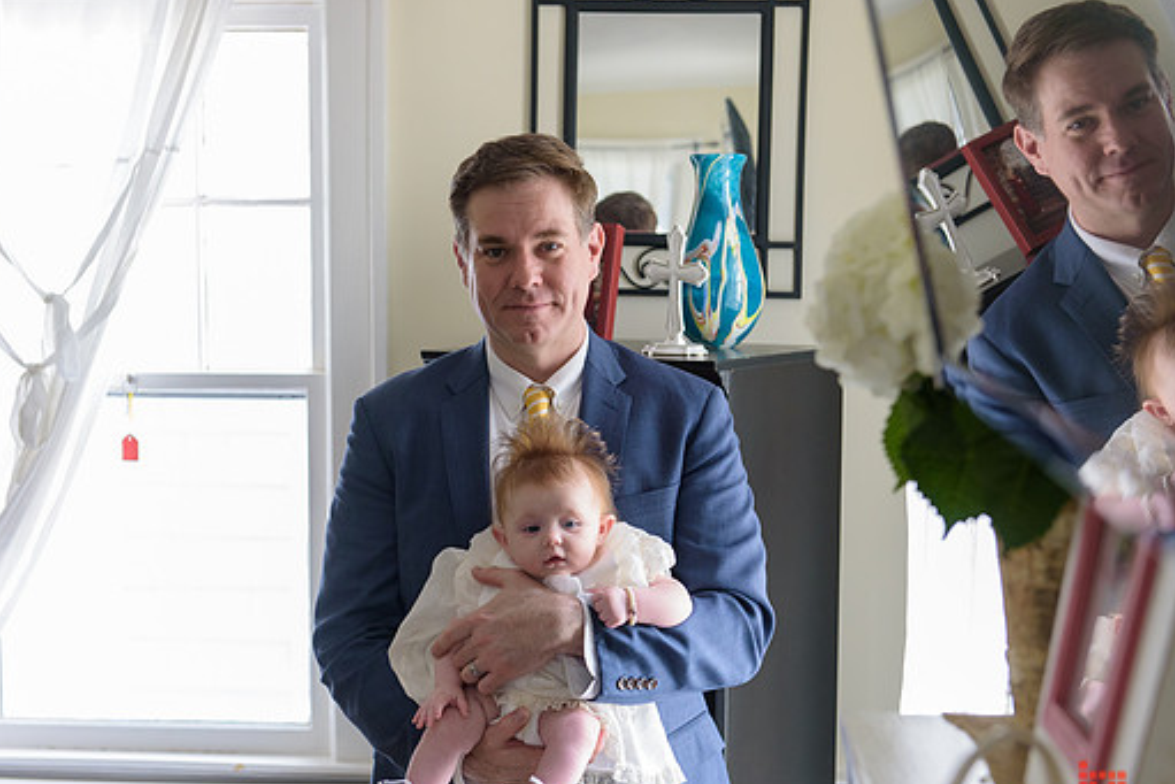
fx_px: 1926
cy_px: 436
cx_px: 575
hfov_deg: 33.9
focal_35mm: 59
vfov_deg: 23.0
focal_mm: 52
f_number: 3.2
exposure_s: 1/125
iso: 1600
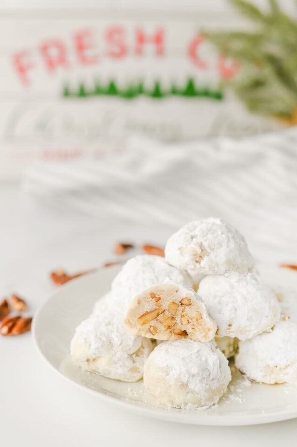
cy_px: 234
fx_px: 657
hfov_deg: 25.5
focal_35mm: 53
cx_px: 155
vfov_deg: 37.5
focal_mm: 50
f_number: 4.5
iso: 110
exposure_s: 1/100
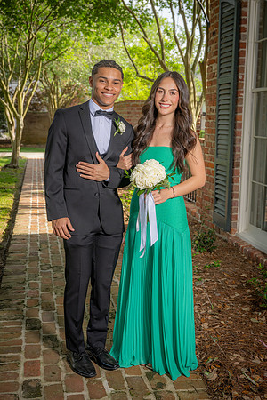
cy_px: 200
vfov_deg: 42.7
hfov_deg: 29.2
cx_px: 134
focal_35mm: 46
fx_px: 512
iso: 100
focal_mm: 46
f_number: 5.6
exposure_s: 1/160
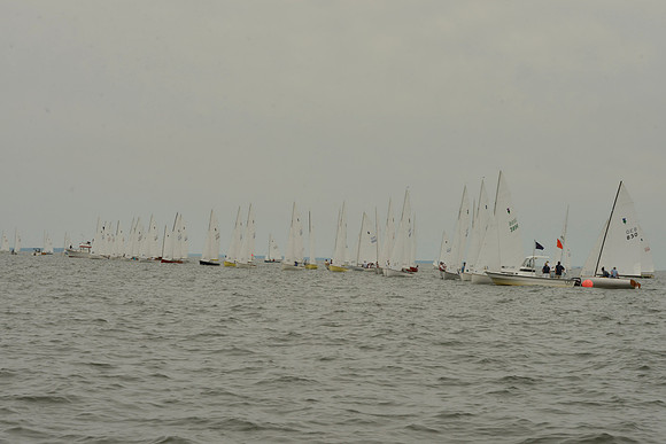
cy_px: 222
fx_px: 1295
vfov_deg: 19.5
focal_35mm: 70
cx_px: 333
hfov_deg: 28.8
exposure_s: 1/640
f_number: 13
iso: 400
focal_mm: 70
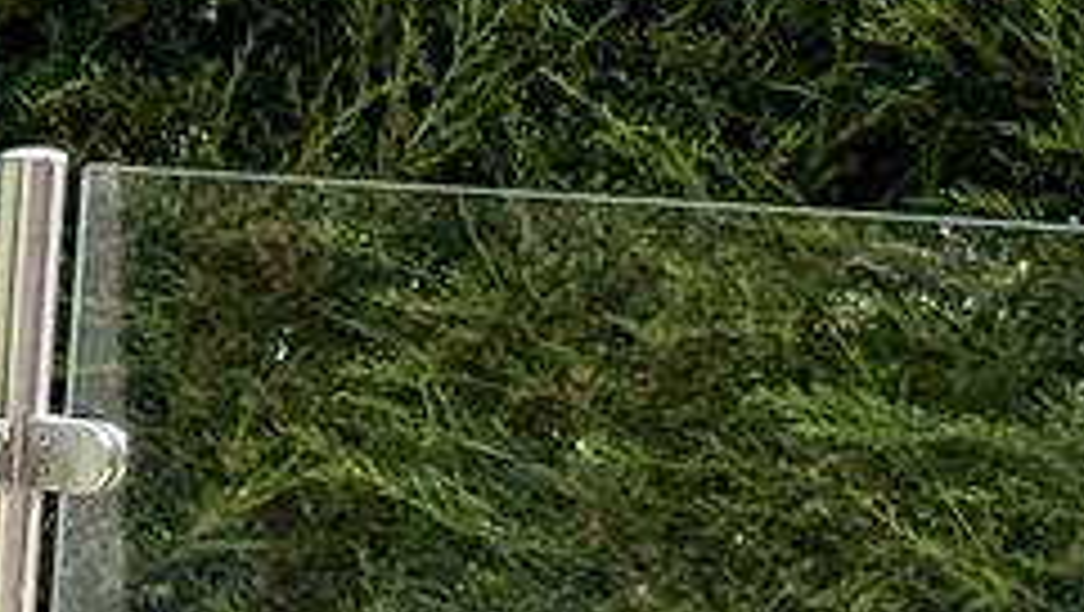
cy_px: 1336
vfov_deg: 5.3
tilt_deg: -15.1
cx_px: -1147
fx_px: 6386
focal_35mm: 222
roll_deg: -0.7
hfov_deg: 9.1
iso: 64
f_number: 1.78
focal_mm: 6.76
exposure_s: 1/2577
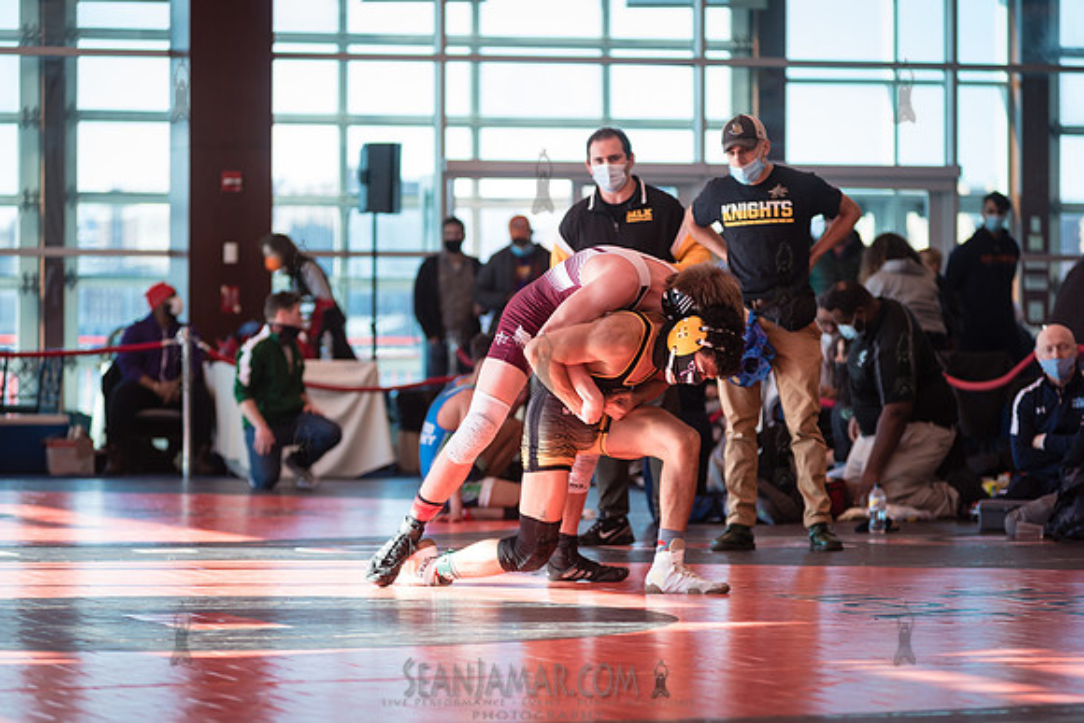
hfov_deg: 12.7
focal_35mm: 162
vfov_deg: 8.5
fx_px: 4874
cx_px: 542
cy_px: 362
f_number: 4
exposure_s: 1/400
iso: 400
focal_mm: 155
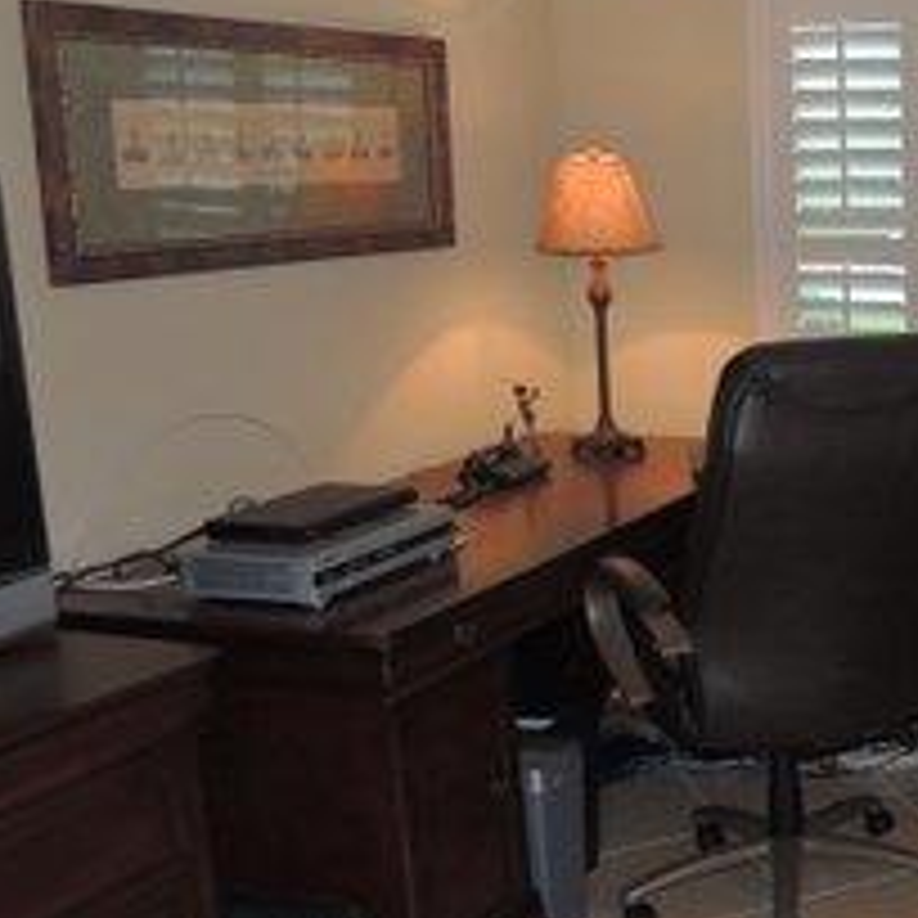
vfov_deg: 34.0
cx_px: 1026
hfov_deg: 30.3
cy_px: 464
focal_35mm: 50
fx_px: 1500
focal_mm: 4.3
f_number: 3
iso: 200
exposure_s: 1/30
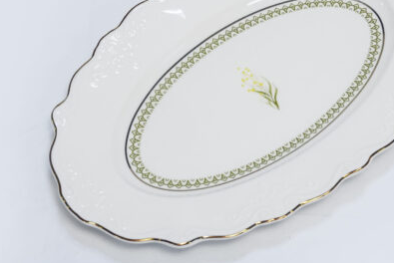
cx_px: 279
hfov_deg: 16.4
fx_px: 1358
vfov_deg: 11.0
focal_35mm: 124
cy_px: 63
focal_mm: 70
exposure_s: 1/160
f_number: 14
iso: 6400
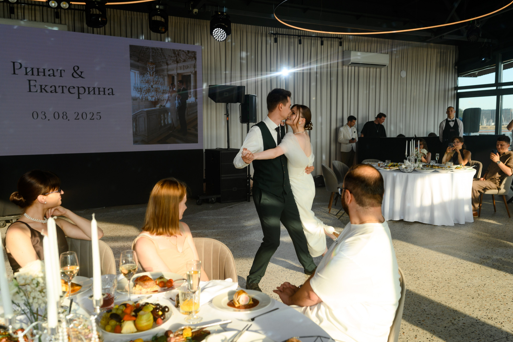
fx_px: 442
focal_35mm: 31
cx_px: 257
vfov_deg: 42.3
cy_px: 171
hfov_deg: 60.3
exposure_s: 1/200
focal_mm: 30
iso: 250
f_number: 4
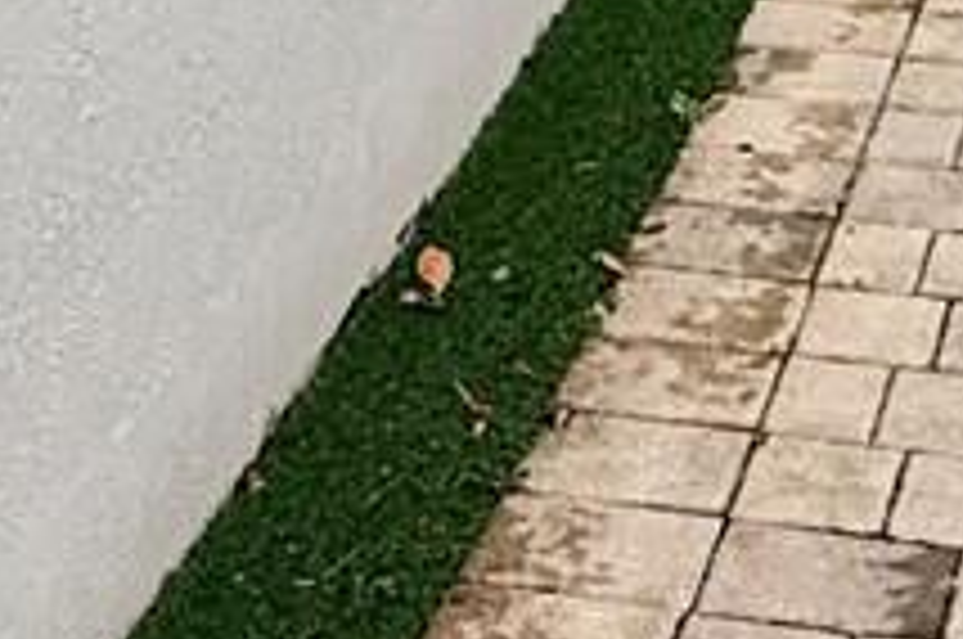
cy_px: -886
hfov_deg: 18.5
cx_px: 819
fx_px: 2911
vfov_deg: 10.7
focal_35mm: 109
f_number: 2.2
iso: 50
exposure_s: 1/1961
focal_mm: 2.22
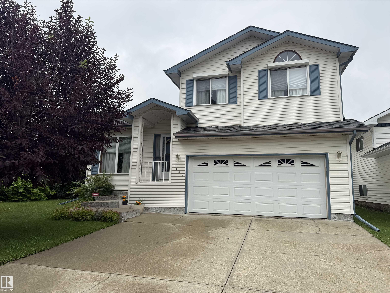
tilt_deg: +9.6
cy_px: 146
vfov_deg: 56.8
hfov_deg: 71.6
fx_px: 270
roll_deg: -1.0
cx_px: 195
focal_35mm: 24
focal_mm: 6.76
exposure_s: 1/3279
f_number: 1.78
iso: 80
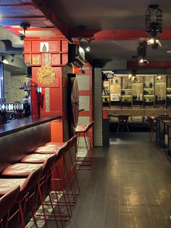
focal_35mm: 49
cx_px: 86
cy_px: 114
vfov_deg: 38.9
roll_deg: +0.9
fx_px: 323
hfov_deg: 29.7
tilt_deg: -4.0
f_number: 1.78
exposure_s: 1/25
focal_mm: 6.86
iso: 500
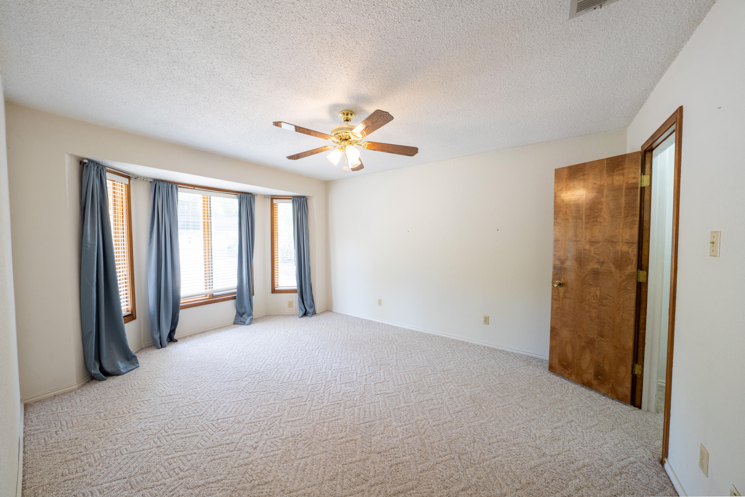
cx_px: 372
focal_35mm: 12
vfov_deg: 90.0
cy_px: 248
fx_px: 248
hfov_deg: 112.6
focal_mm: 12
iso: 100
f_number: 8
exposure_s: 1/30
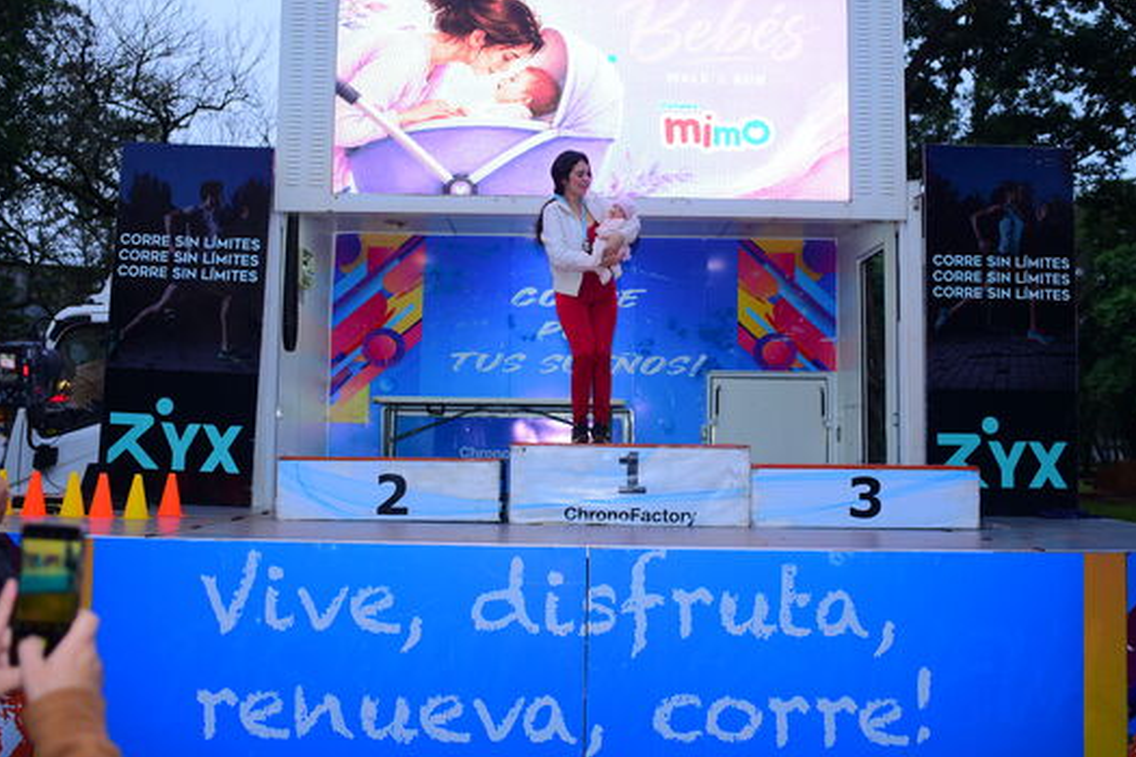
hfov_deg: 48.5
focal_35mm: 40
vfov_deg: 33.3
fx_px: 1262
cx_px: 586
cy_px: 326
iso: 320
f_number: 3.2
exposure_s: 1/160
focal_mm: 35
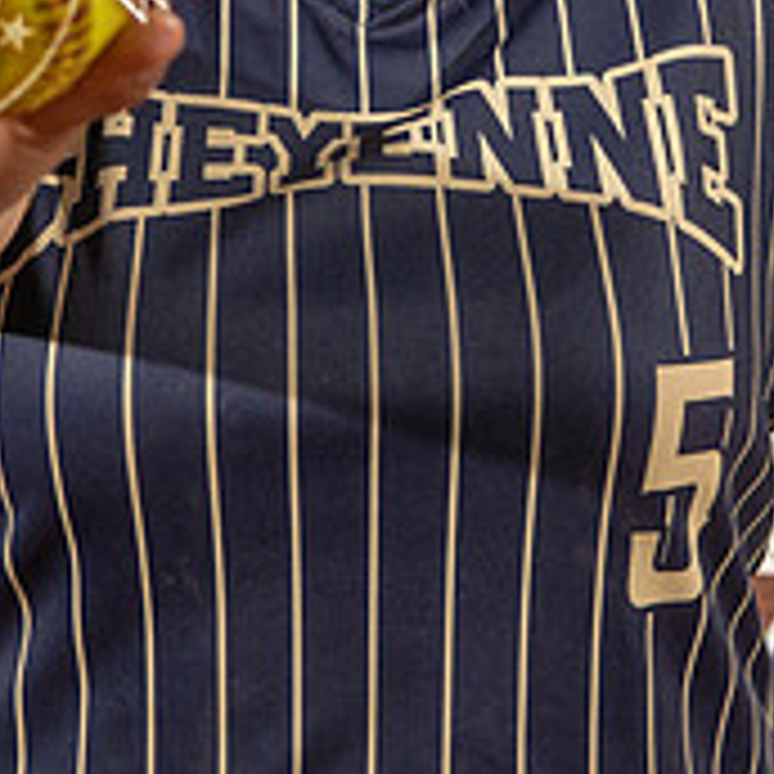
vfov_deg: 11.6
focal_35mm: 147
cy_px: -153
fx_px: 3719
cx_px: 324
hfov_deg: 11.9
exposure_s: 1/250
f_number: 9
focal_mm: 66
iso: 64
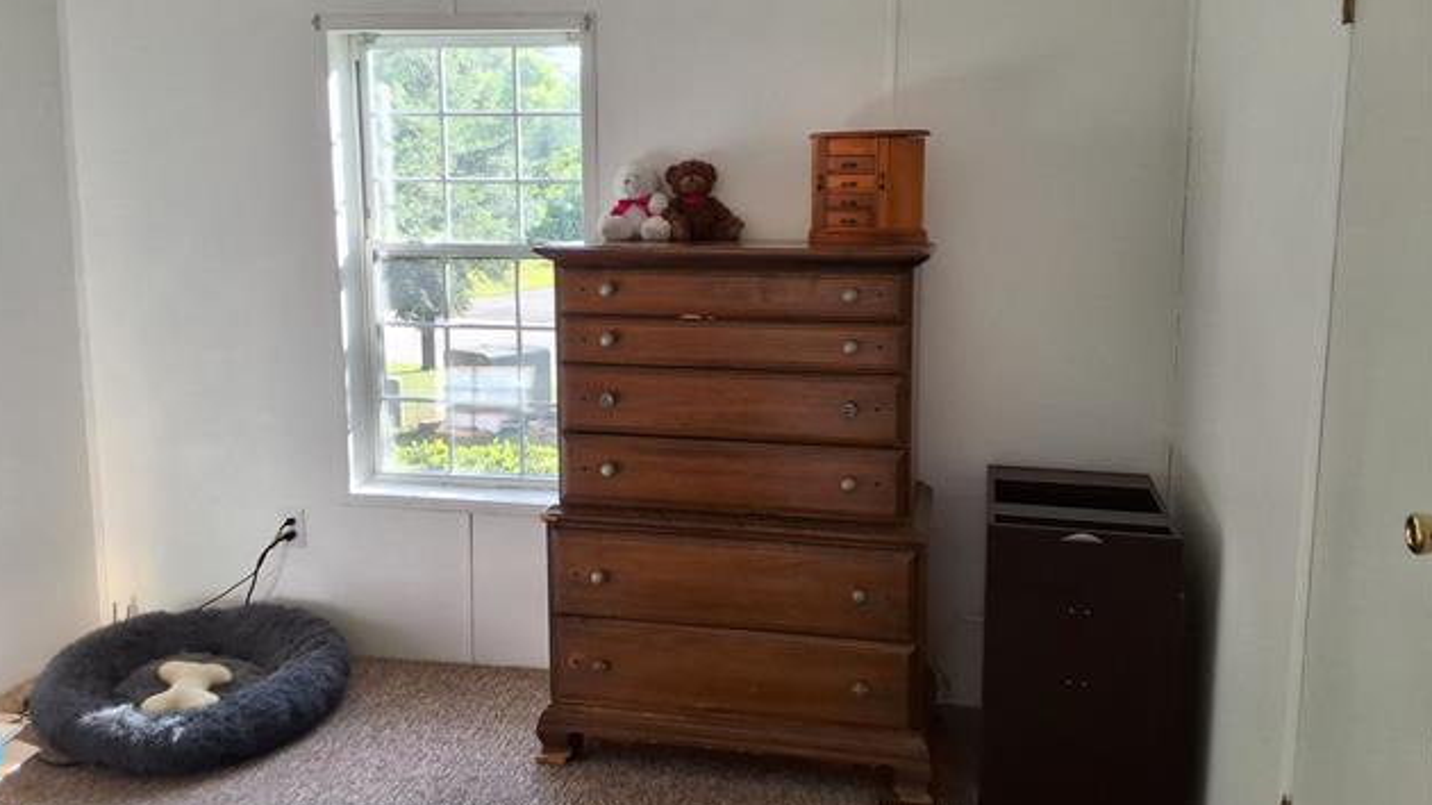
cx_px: 711
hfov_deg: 62.6
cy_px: 364
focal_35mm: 31
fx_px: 1177
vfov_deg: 37.7
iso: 32
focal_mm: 2.91
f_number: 1.9
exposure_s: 1/147
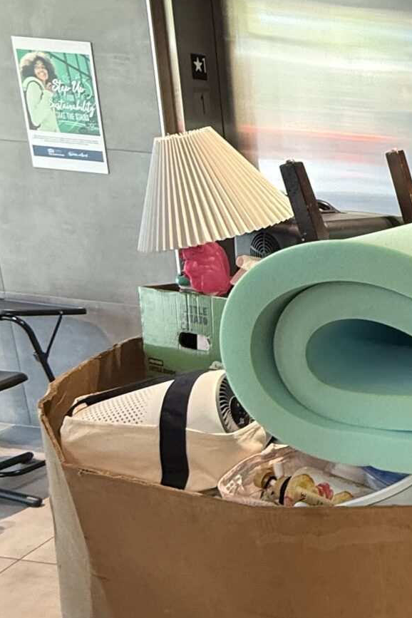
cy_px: 395
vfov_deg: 45.0
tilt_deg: -17.0
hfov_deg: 25.3
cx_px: 580
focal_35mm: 43
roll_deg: -5.6
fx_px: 738
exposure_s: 1/60
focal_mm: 2.22
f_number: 2.2
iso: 200
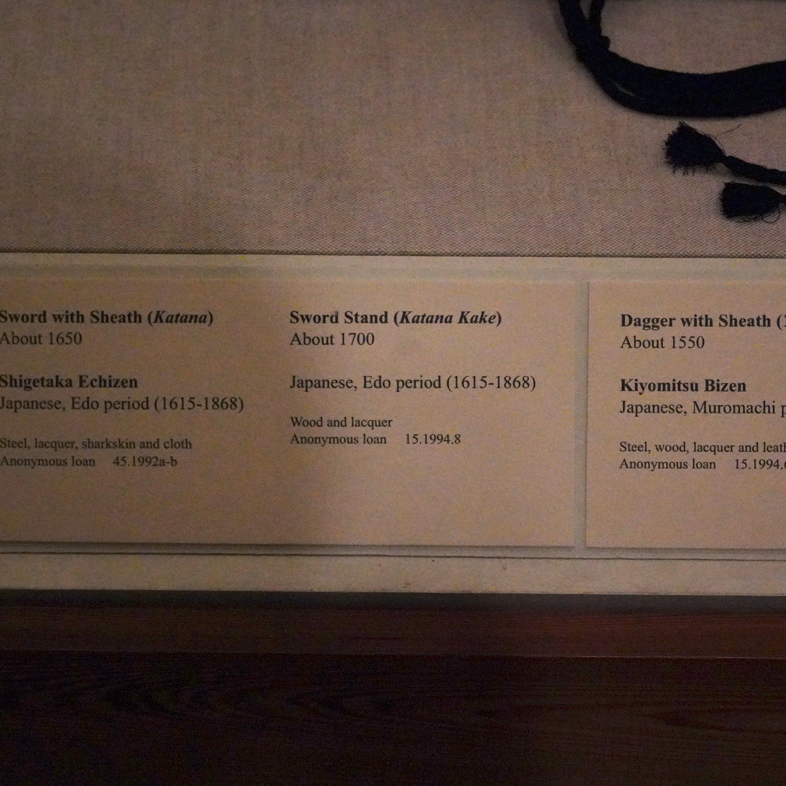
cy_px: 391
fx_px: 1978
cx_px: 510
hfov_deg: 22.4
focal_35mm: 77
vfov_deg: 22.5
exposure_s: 1/100
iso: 12800
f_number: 5.6
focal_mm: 60
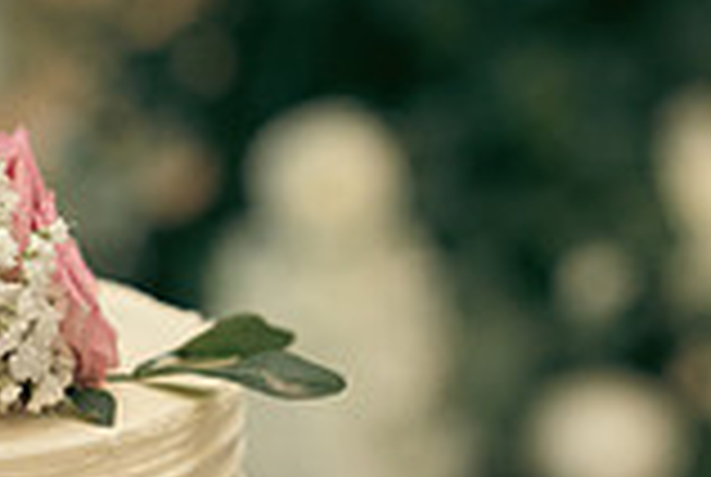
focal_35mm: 194
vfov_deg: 7.0
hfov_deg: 10.3
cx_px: -230
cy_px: 713
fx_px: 3839
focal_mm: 53
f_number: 3.5
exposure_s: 1/160
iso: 1600
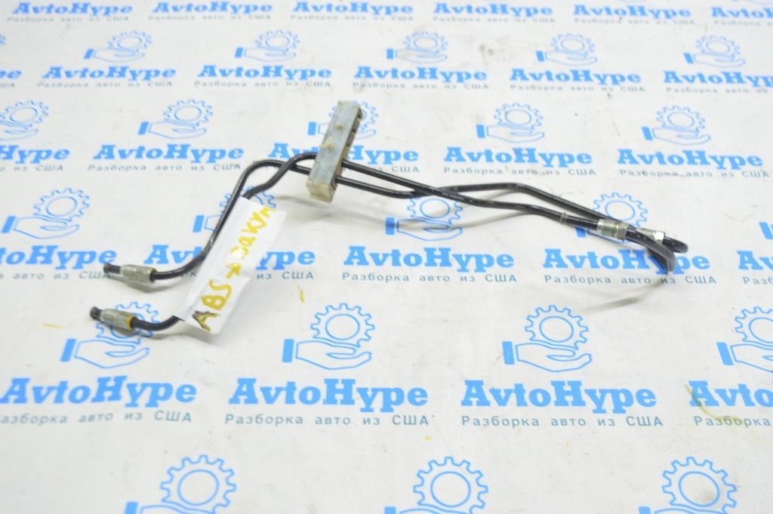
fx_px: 869
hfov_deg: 48.0
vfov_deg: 33.0
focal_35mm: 40
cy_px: 257
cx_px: 386
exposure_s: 1/15
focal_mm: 27
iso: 400
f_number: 5.6
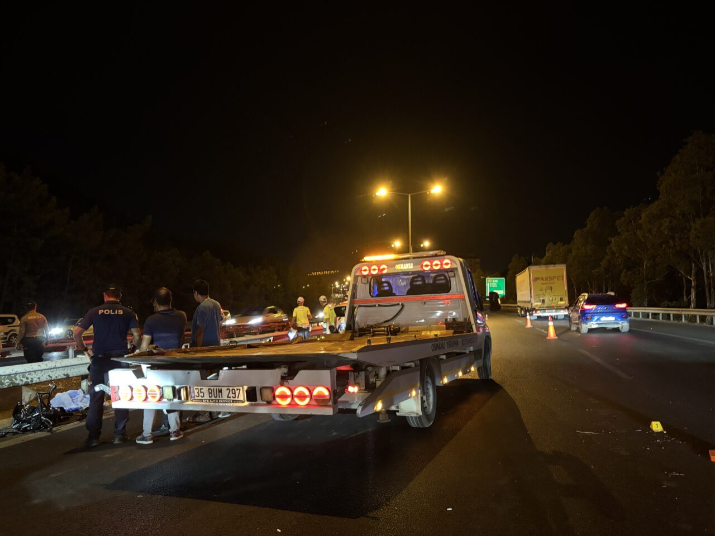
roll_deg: +0.5
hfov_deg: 67.3
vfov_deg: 53.1
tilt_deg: +0.0
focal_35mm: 26
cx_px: 358
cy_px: 268
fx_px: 537
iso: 1000
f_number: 1.6
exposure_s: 1/25
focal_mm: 5.96
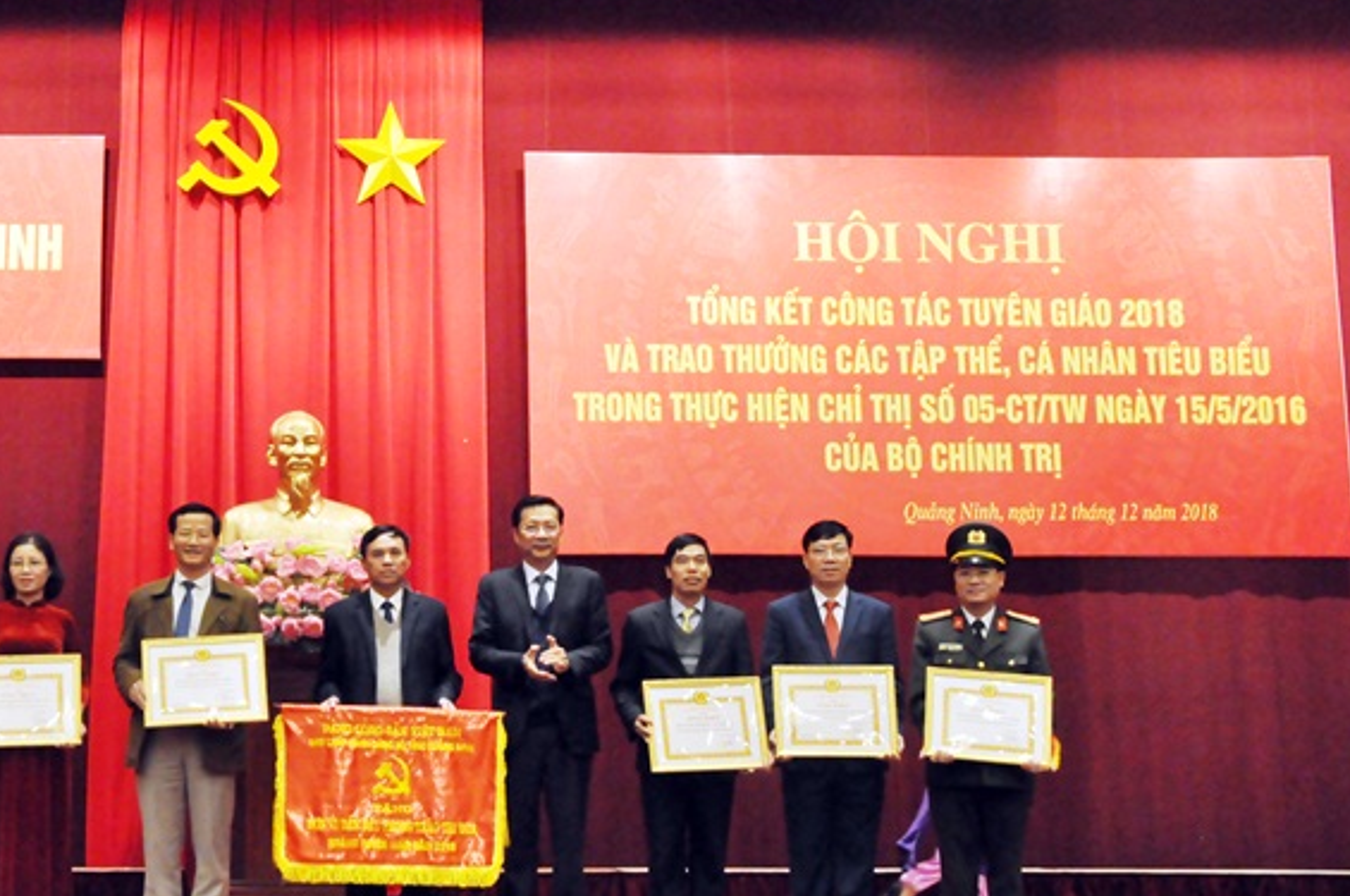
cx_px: 406
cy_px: 481
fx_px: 1910
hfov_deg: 38.3
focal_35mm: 51
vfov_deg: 26.4
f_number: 9
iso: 3200
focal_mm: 24
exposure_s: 1/80
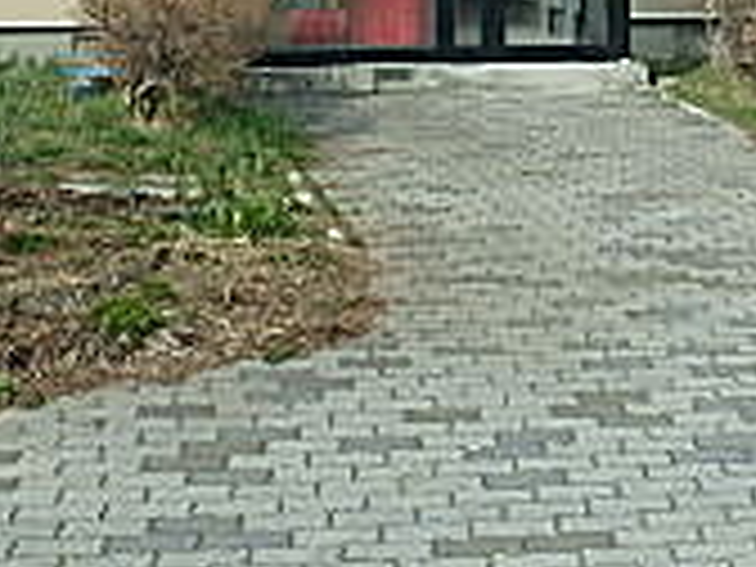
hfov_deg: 24.4
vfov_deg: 16.6
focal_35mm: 80
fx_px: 1747
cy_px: -315
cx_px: 342
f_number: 6
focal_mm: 3.7
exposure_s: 1/640
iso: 125
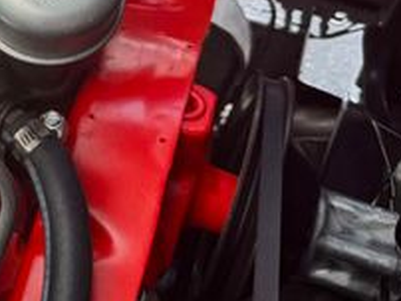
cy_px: 22
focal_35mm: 76
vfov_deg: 19.0
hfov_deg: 21.9
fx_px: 881
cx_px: -177
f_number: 1.78
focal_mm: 6.76
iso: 80
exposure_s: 1/780
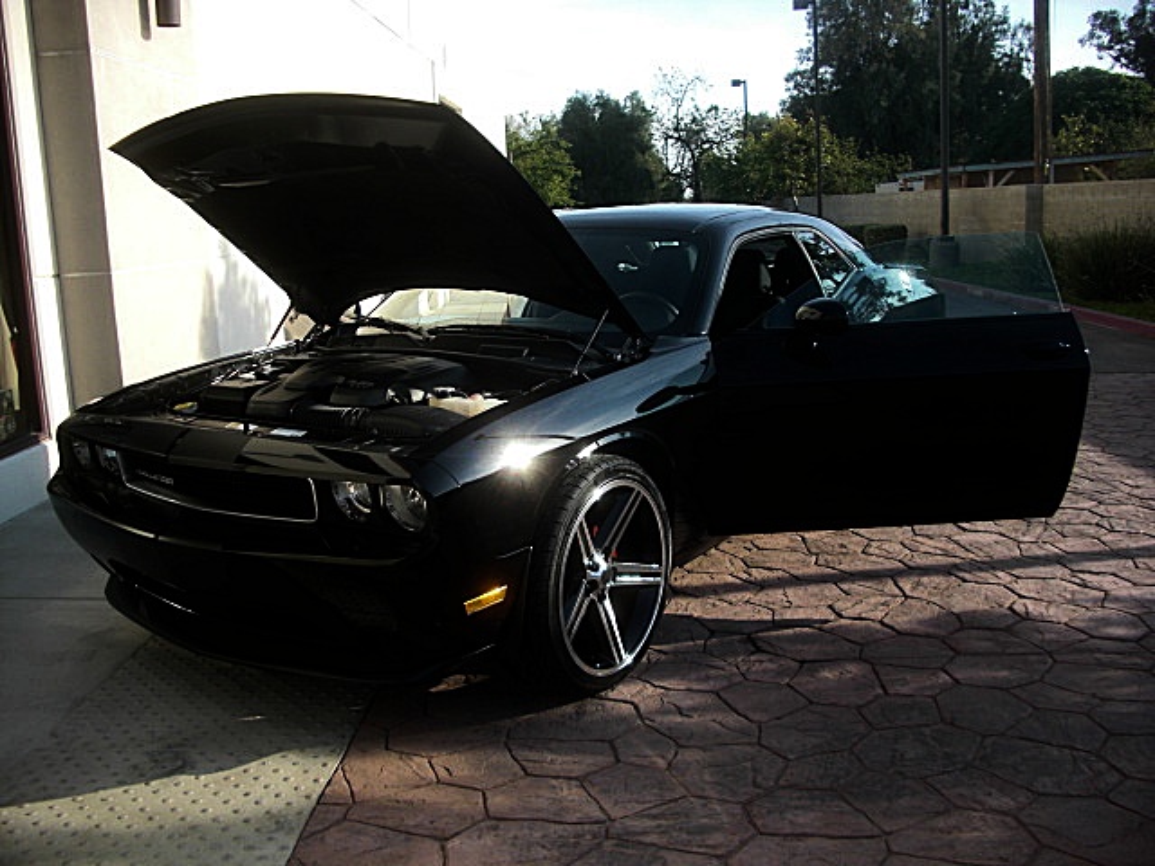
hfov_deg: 51.4
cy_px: 433
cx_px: 578
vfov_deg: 39.7
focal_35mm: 36
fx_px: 1201
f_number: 2.8
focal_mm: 6.3
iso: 50
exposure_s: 1/320
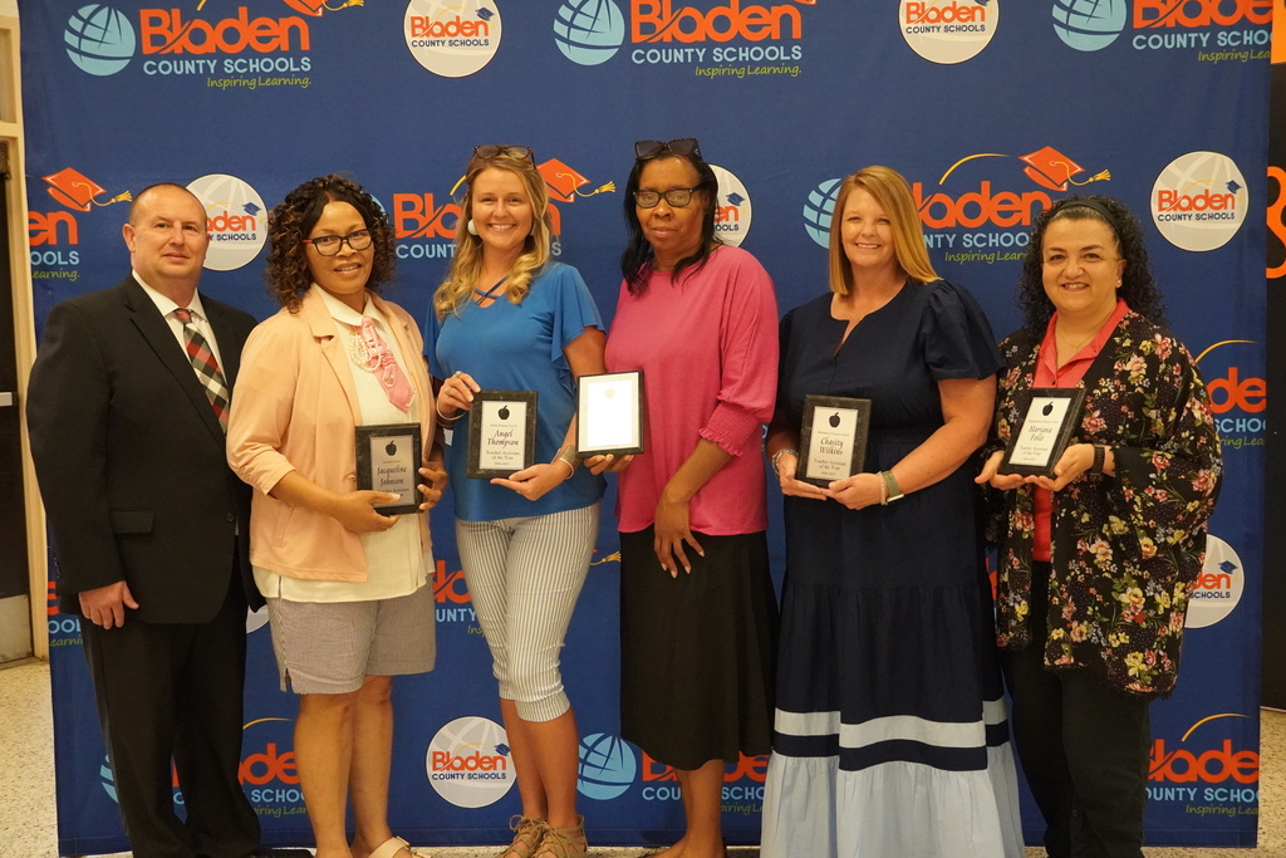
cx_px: 643
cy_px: 429
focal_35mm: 40
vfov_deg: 33.0
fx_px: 1447
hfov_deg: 47.9
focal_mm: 27
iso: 5000
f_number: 4.5
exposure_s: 1/160
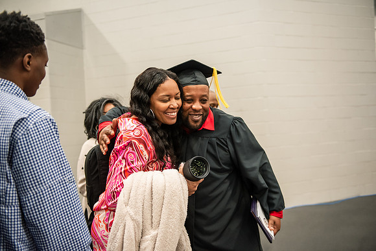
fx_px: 397
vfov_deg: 35.1
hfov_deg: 50.7
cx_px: 188
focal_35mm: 38
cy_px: 126
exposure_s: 1/200
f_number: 3.2
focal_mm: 38
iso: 2500
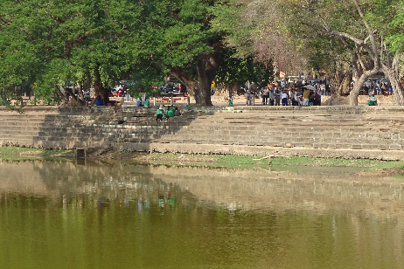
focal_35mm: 189
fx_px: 2121
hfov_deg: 10.9
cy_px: 146
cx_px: 310
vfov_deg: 7.3
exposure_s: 1/200
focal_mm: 17.97
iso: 80
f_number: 5
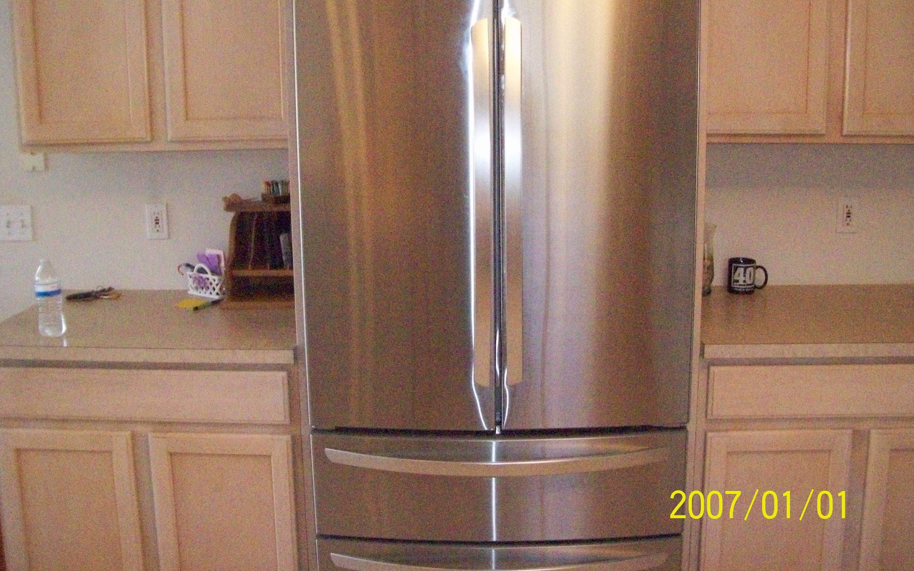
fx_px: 971
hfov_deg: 50.4
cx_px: 452
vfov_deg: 32.6
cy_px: 223
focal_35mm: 39
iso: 800
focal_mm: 6
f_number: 2.7
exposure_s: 1/128
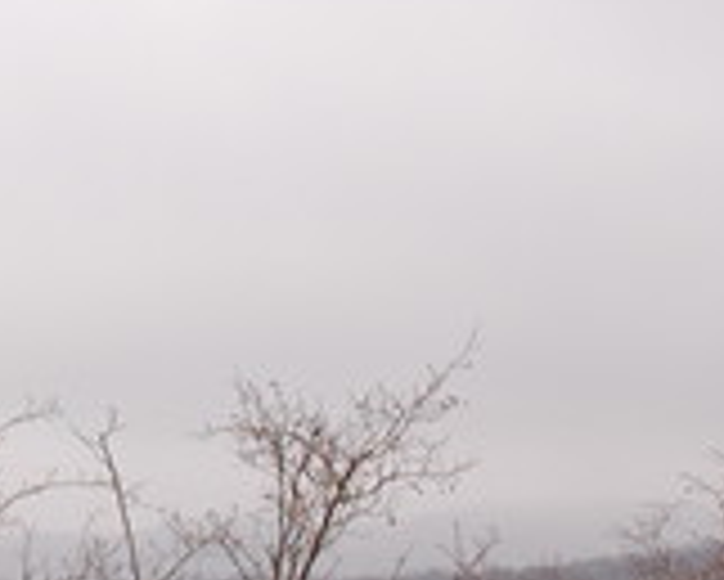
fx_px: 2873
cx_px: -162
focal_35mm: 134
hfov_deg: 13.9
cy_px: 207
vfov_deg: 11.5
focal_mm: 24
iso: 400
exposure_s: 1/250
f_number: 8
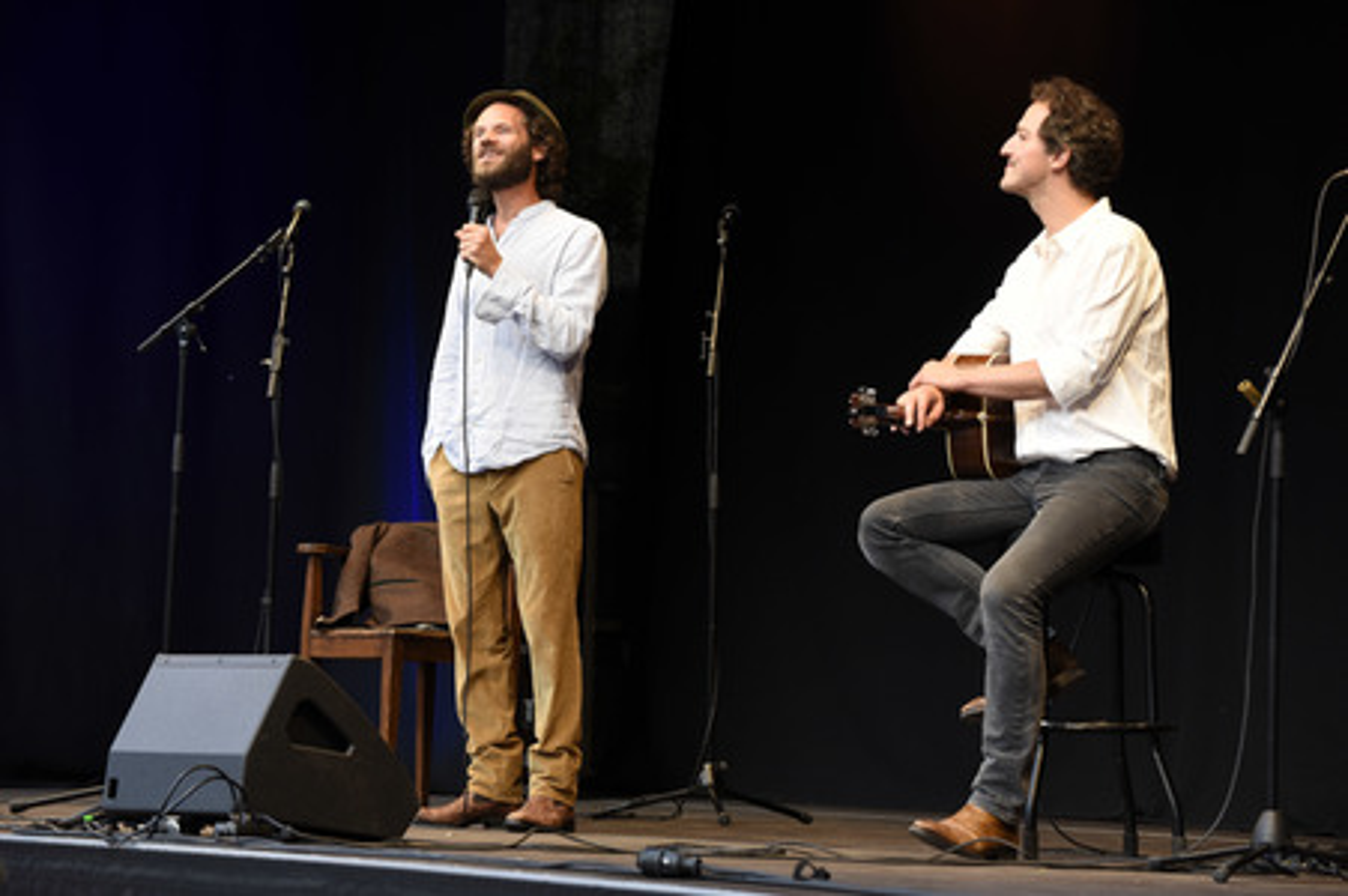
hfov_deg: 18.6
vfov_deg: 12.4
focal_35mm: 110
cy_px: 448
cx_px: 674
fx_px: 4116
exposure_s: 1/100
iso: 640
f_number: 6.3
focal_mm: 110
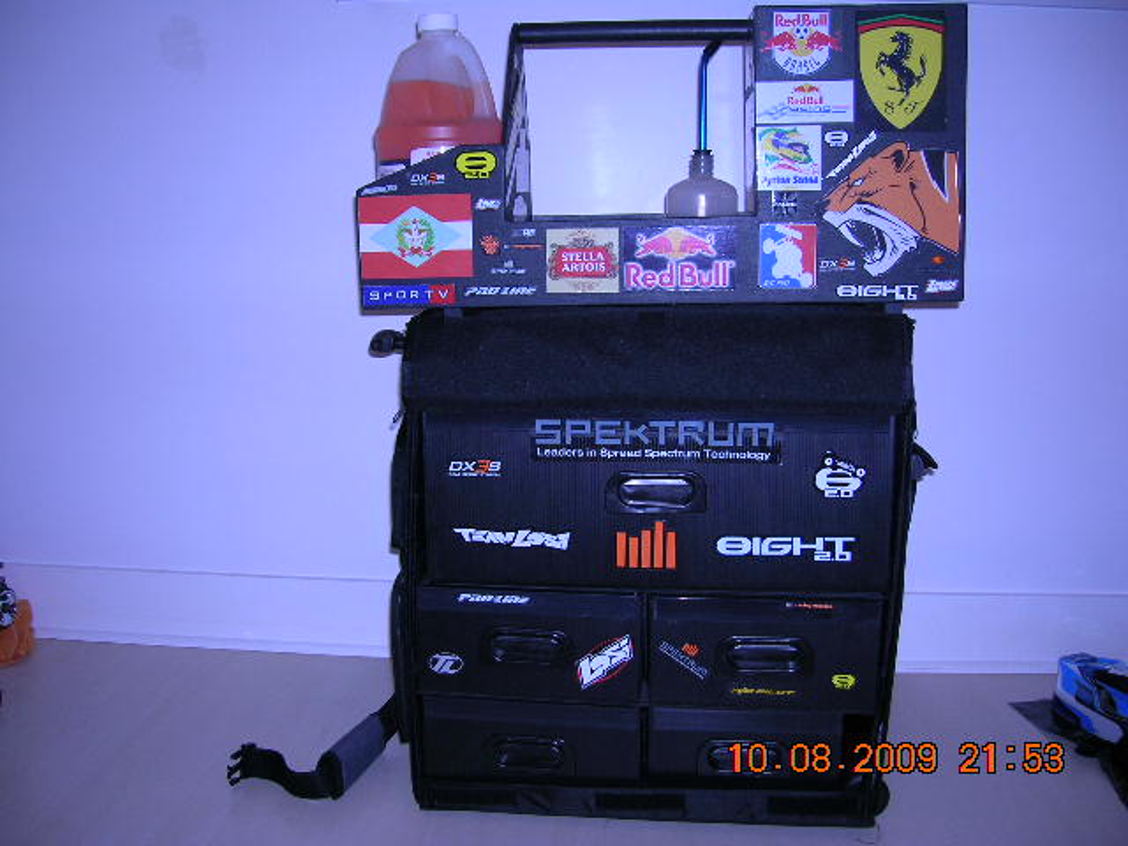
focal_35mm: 34
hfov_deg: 54.0
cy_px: 423
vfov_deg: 41.8
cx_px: 564
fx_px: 1108
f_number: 2.9
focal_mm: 5.7
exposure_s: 1/60.1
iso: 50
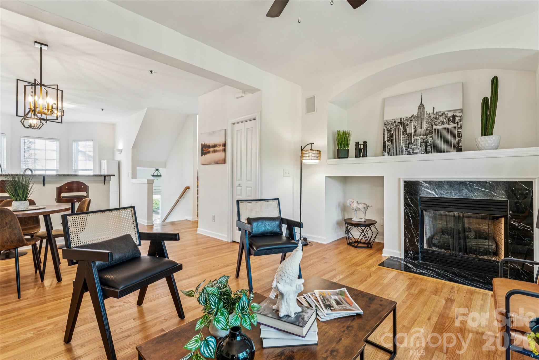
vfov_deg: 73.1
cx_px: 270
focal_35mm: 16
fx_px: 243
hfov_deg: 96.0
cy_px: 180
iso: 100
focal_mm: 16.2
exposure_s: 1.6
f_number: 13
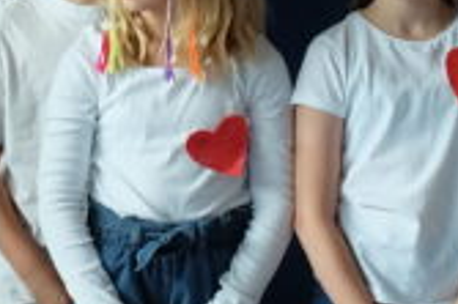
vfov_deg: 1.3
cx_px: -996
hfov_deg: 2.0
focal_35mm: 1030
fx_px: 13091
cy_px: 140
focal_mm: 95.4
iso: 1000
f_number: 5.4
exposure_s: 1/100
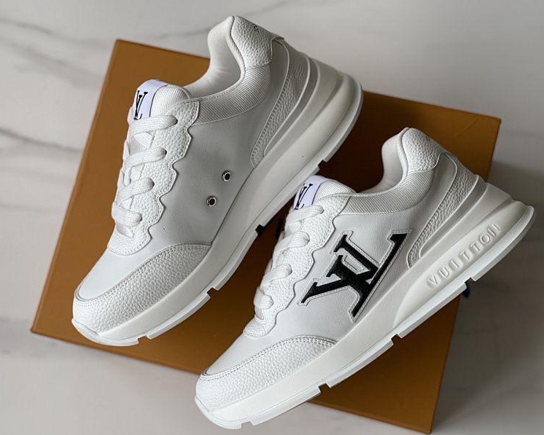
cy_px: 218
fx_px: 1079
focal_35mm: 67
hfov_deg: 28.3
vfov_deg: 22.8
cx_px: 289
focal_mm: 7.5
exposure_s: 1/121
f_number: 2.2
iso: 32
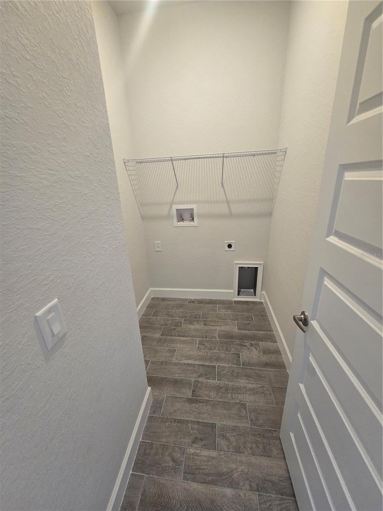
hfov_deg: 89.9
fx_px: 192
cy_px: 256
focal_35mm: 13
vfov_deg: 106.2
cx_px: 192
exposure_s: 1/60
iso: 320
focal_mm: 2.2
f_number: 2.2
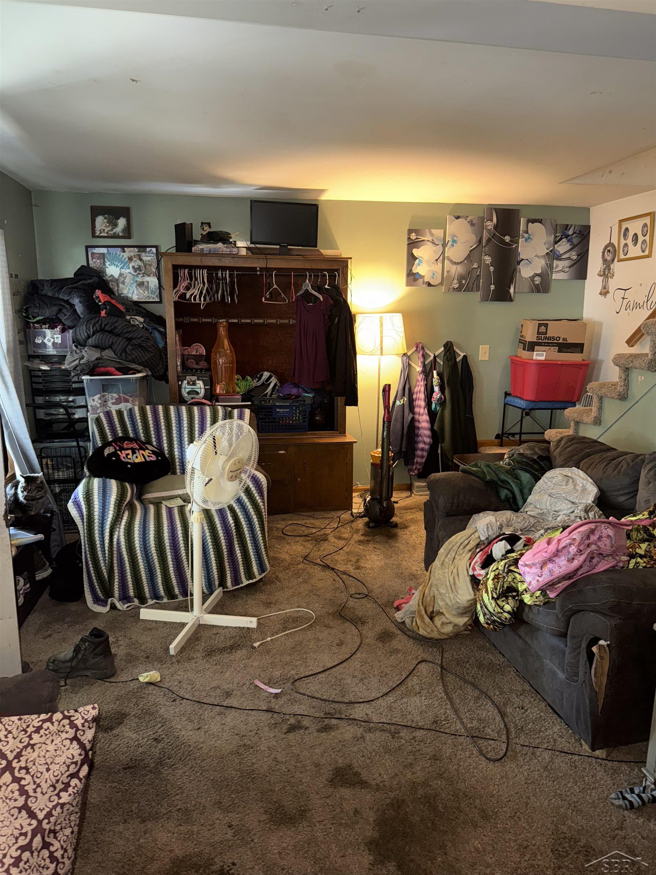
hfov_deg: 56.8
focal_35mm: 24
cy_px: 438
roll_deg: +0.0
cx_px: 328
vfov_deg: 71.6
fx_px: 606
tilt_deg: -10.1
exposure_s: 1/7
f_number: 1.78
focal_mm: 6.76
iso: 160
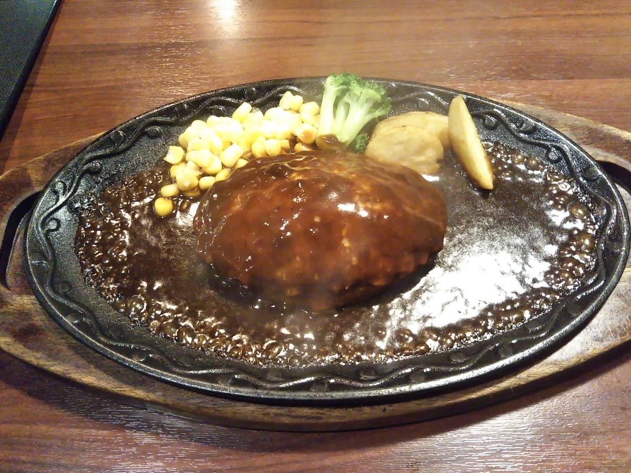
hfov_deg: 60.0
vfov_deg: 46.8
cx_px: 316
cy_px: 236
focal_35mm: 30
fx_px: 547
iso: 836
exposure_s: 1/23
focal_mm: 4
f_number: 2.2
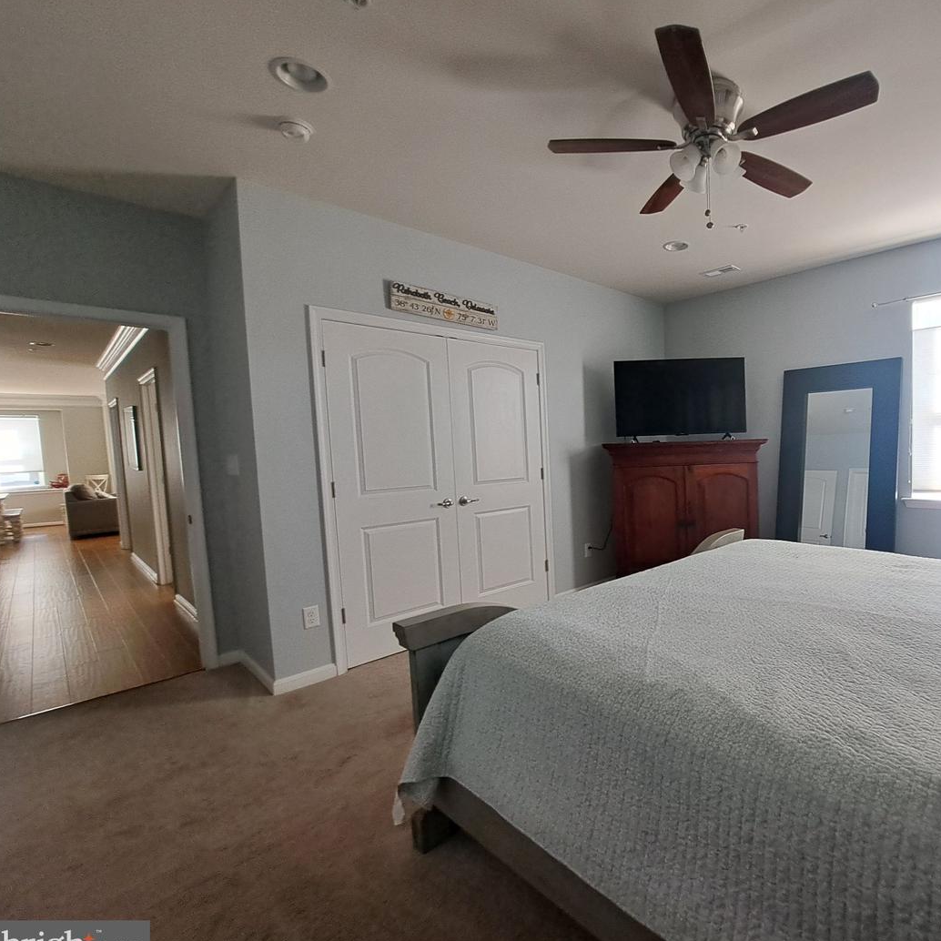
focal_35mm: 16
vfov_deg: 87.4
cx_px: 645
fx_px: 492
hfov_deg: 83.7
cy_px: 481
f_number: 2.2
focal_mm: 1.74
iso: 64
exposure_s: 1/50
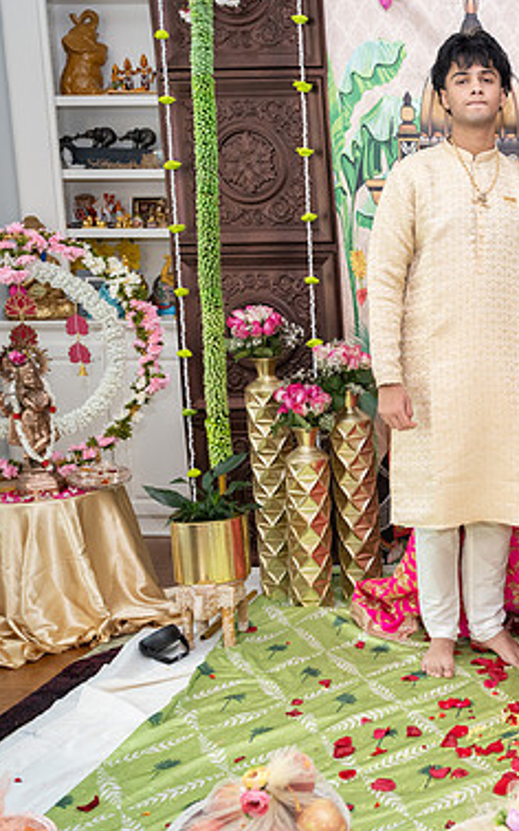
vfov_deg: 44.4
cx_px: 594
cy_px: 419
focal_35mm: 45
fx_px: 1019
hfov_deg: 26.0
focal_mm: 28.5
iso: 800
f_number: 3.5
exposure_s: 1/160
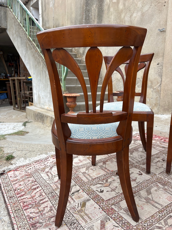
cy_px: 115
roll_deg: +0.2
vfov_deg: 67.3
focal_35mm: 26
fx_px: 172
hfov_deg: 53.1
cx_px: 86
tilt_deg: -9.7
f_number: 1.6
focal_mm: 5.96
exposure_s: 1/359
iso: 50
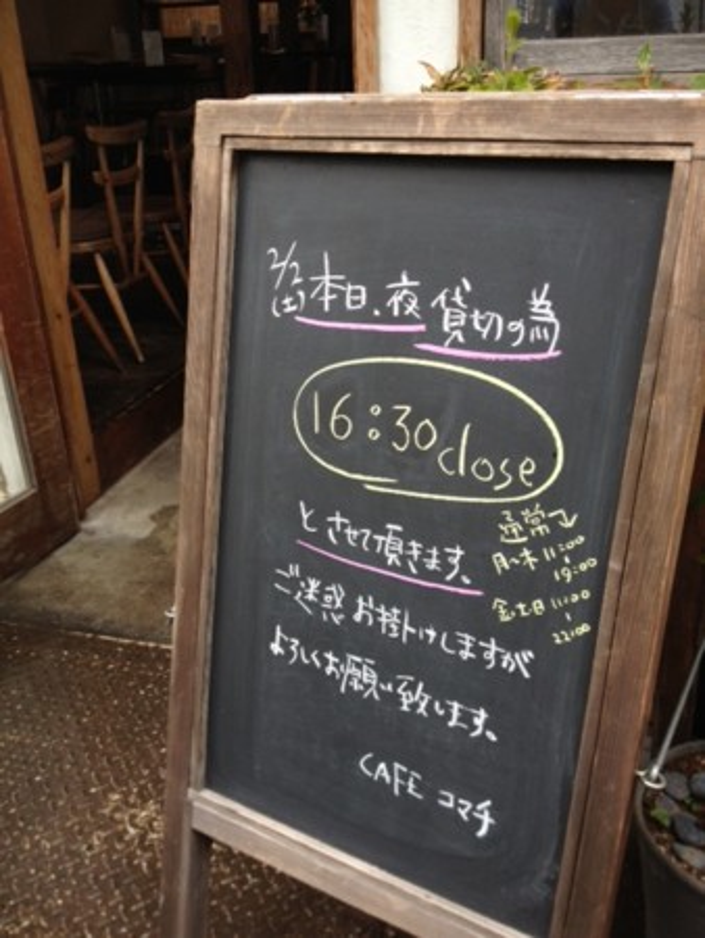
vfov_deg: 52.6
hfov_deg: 40.7
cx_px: 352
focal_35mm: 35
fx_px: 950
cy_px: 469
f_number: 2.4
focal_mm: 4.28
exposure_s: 1/141
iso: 50
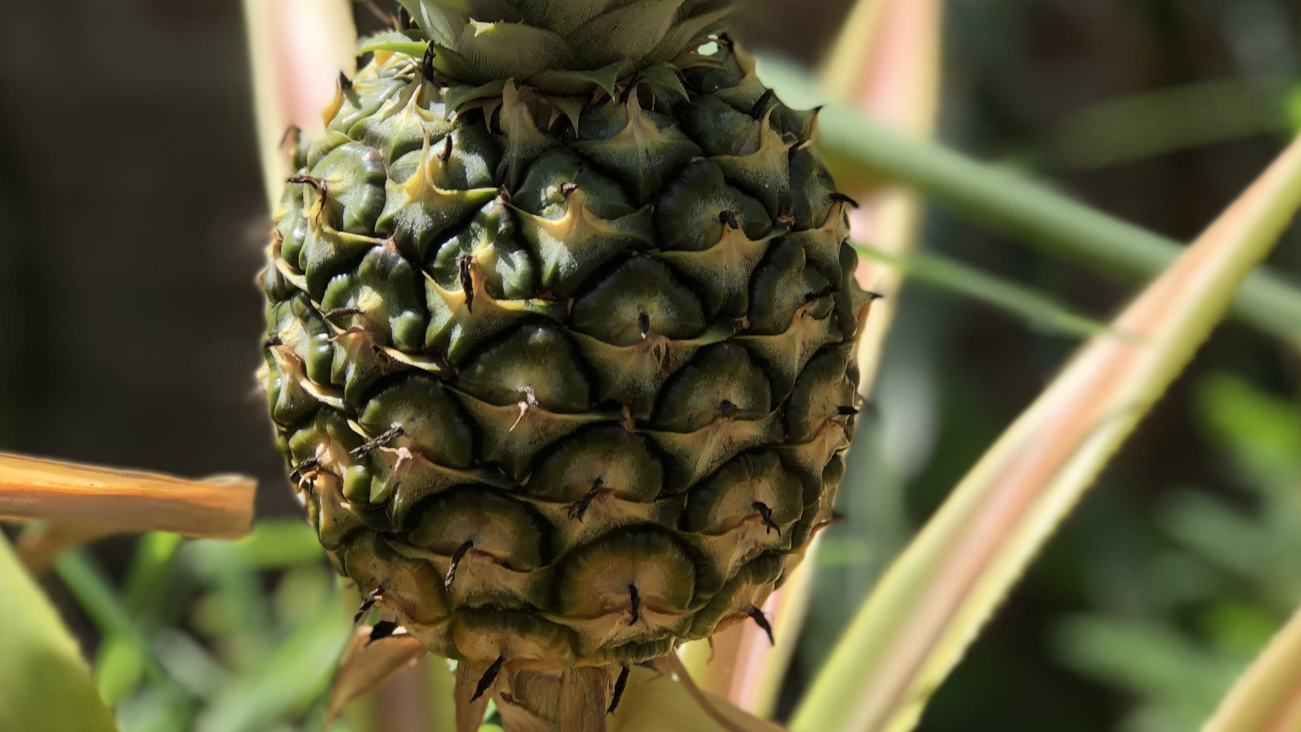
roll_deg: -2.6
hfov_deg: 23.7
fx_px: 3105
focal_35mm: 90
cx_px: 600
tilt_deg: -7.7
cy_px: 306
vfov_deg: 13.4
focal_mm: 6.6
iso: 20
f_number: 2.8
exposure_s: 1/174
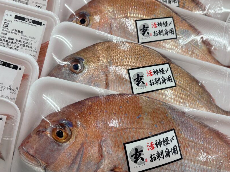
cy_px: 74
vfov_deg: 45.3
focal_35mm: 31
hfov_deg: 58.3
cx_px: 122
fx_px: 206
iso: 40
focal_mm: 5.96
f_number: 1.6
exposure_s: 1/62
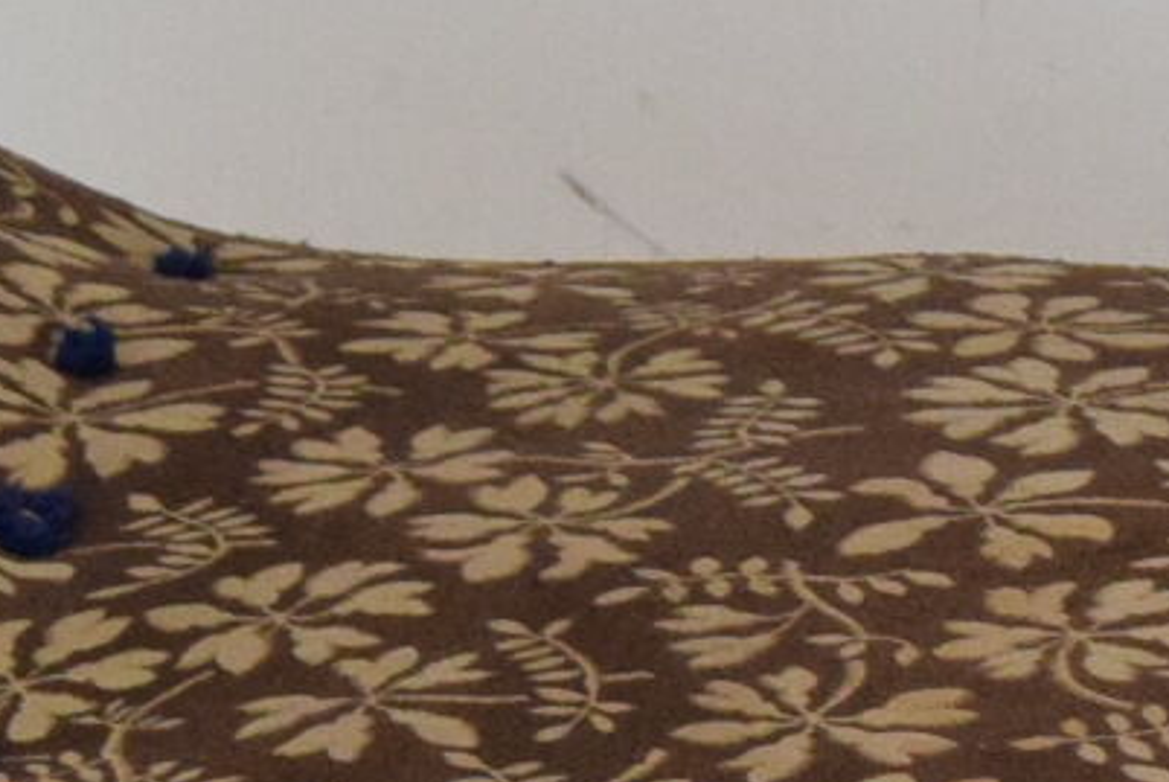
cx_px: 1864
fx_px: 9427
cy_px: 1128
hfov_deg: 7.0
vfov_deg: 4.7
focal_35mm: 290
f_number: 8
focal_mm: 26
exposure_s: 1/250
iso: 1600
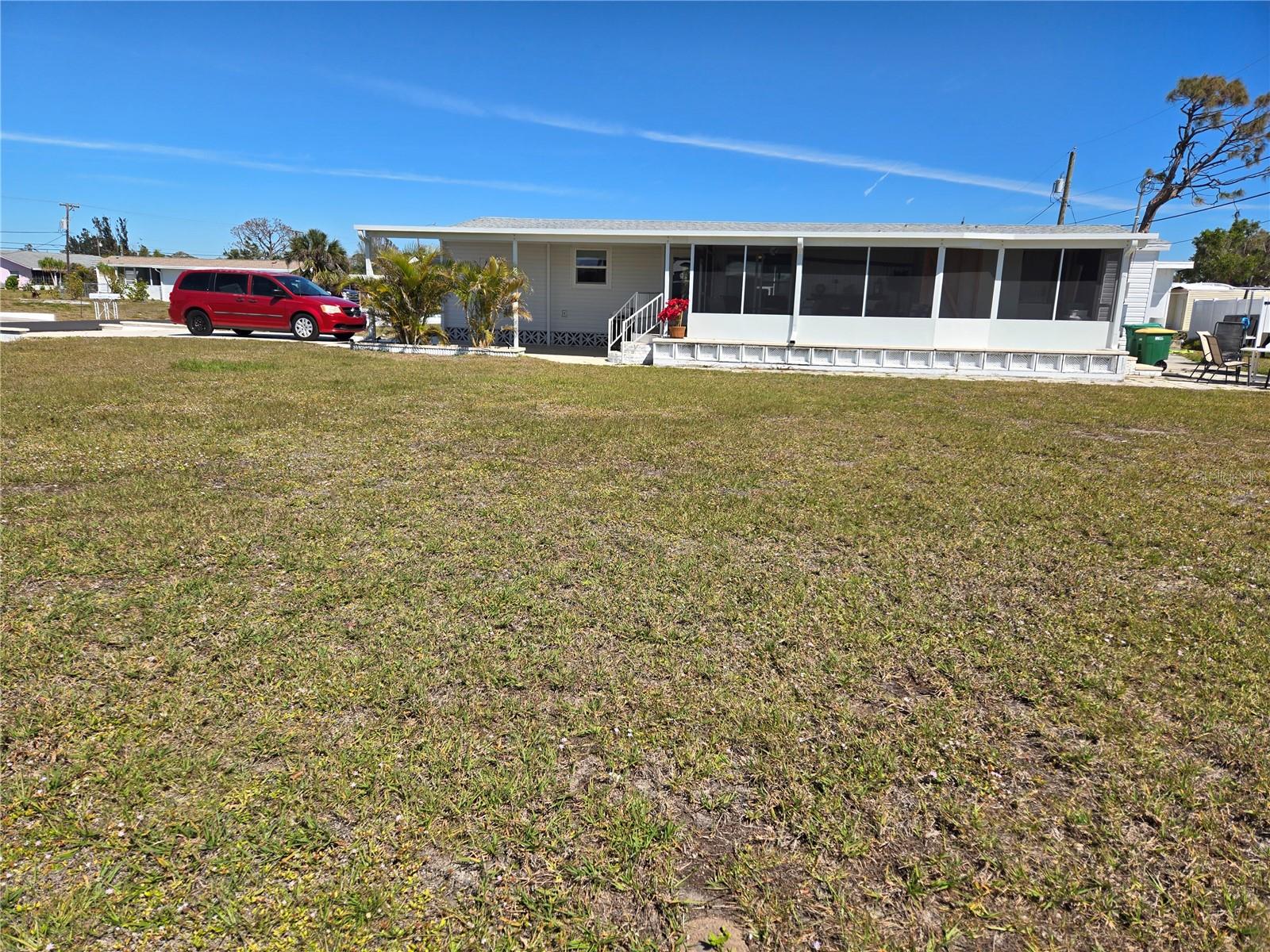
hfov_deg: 73.9
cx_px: 635
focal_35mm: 23
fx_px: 844
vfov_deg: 58.9
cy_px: 476
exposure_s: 1/2302
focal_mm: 5.4
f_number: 1.8
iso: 25
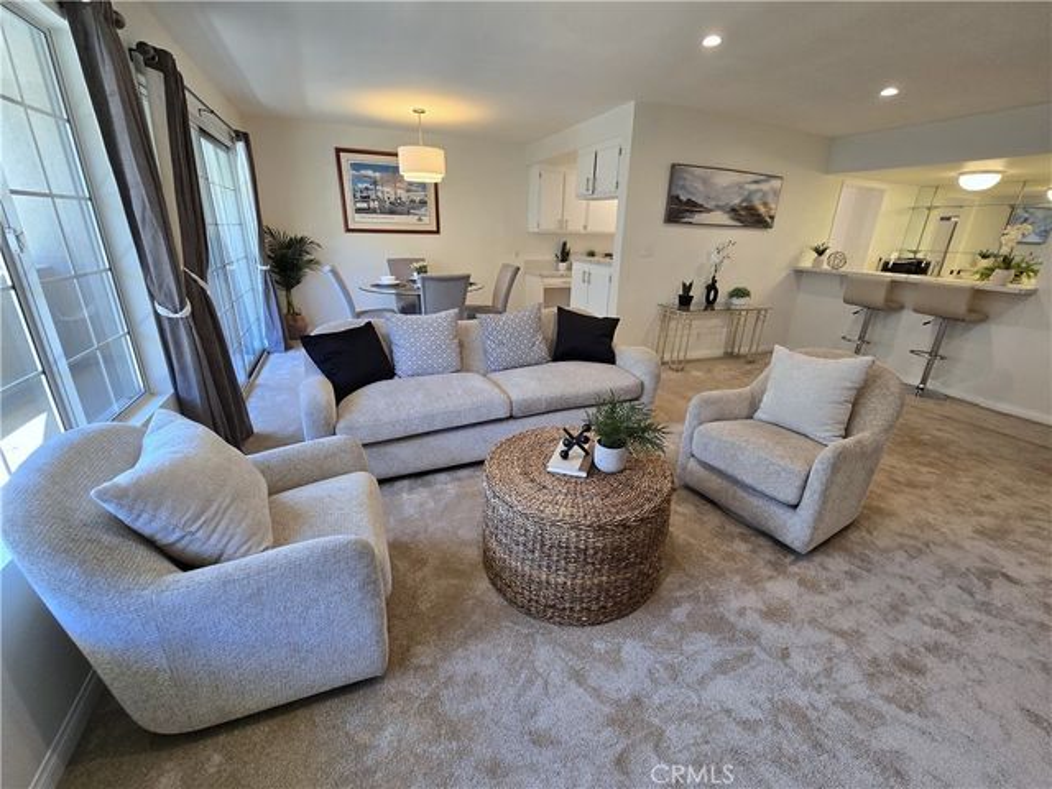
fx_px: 395
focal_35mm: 13
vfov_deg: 89.9
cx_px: 526
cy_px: 394
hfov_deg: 106.2
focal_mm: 2.2
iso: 80
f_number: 2.2
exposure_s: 1/60
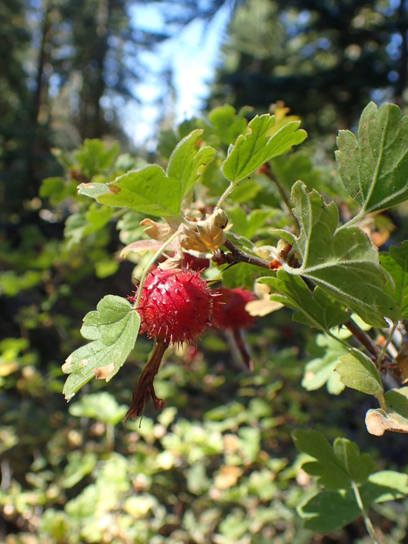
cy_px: 272
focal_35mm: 30
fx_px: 471
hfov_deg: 46.8
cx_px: 204
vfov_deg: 60.0
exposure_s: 1/250
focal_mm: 5.5
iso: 100
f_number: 3.2
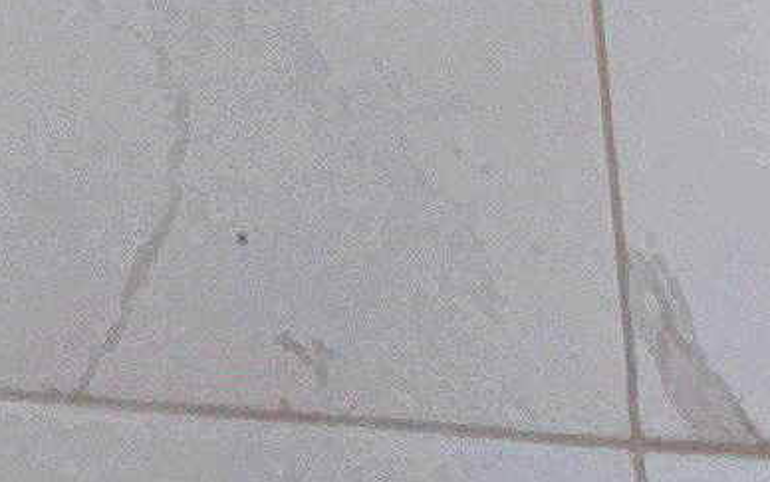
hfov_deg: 14.5
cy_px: -3481
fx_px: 2982
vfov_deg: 3.6
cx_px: 18
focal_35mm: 142
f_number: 2.2
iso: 50
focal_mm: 2.2
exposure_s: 1/100
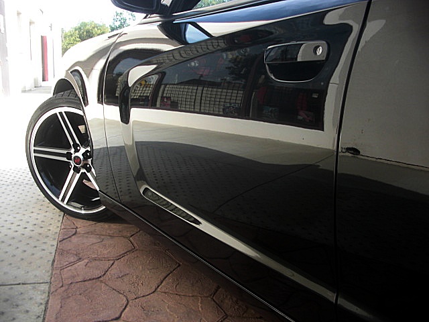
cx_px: 214
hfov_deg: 51.4
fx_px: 446
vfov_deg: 39.7
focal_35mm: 36
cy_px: 161
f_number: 2.8
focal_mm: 6.3
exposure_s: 1/125
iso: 50
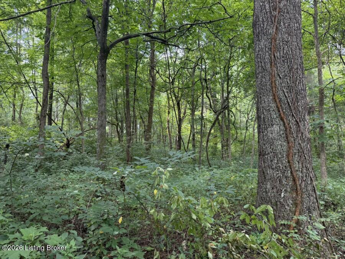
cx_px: 172
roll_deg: -0.1
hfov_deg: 71.6
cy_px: 130
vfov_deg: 56.8
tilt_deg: +5.3
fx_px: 239
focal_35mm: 24
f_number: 1.78
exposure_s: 1/207
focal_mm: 6.76
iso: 200
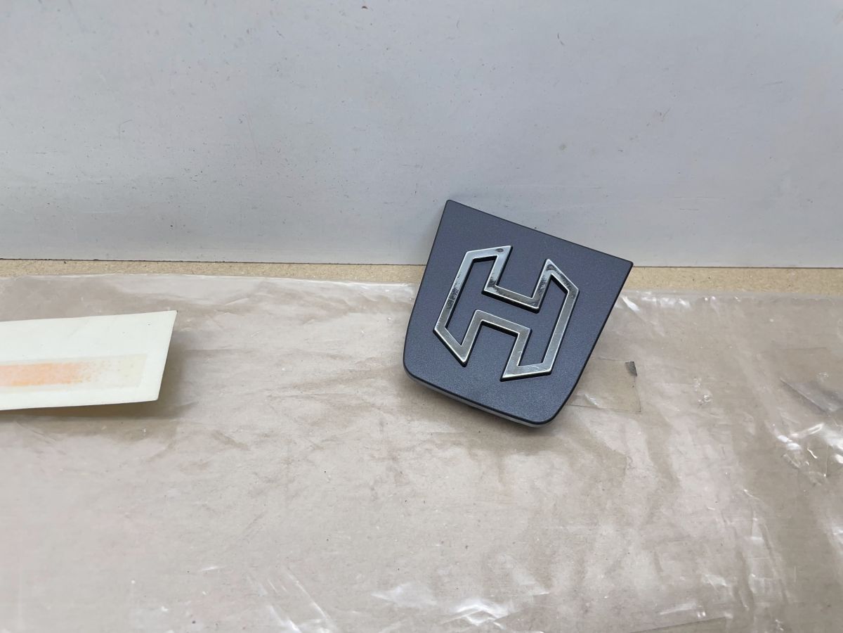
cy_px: 316
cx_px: 422
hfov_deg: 67.3
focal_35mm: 26
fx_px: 633
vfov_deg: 53.1
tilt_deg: -52.0
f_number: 1.6
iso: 40
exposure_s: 1/100
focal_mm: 4.2
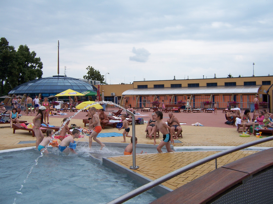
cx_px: 136
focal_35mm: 33
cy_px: 102
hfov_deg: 55.4
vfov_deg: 42.9
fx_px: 260
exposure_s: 1/350
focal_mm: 5.5
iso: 80
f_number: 3.4
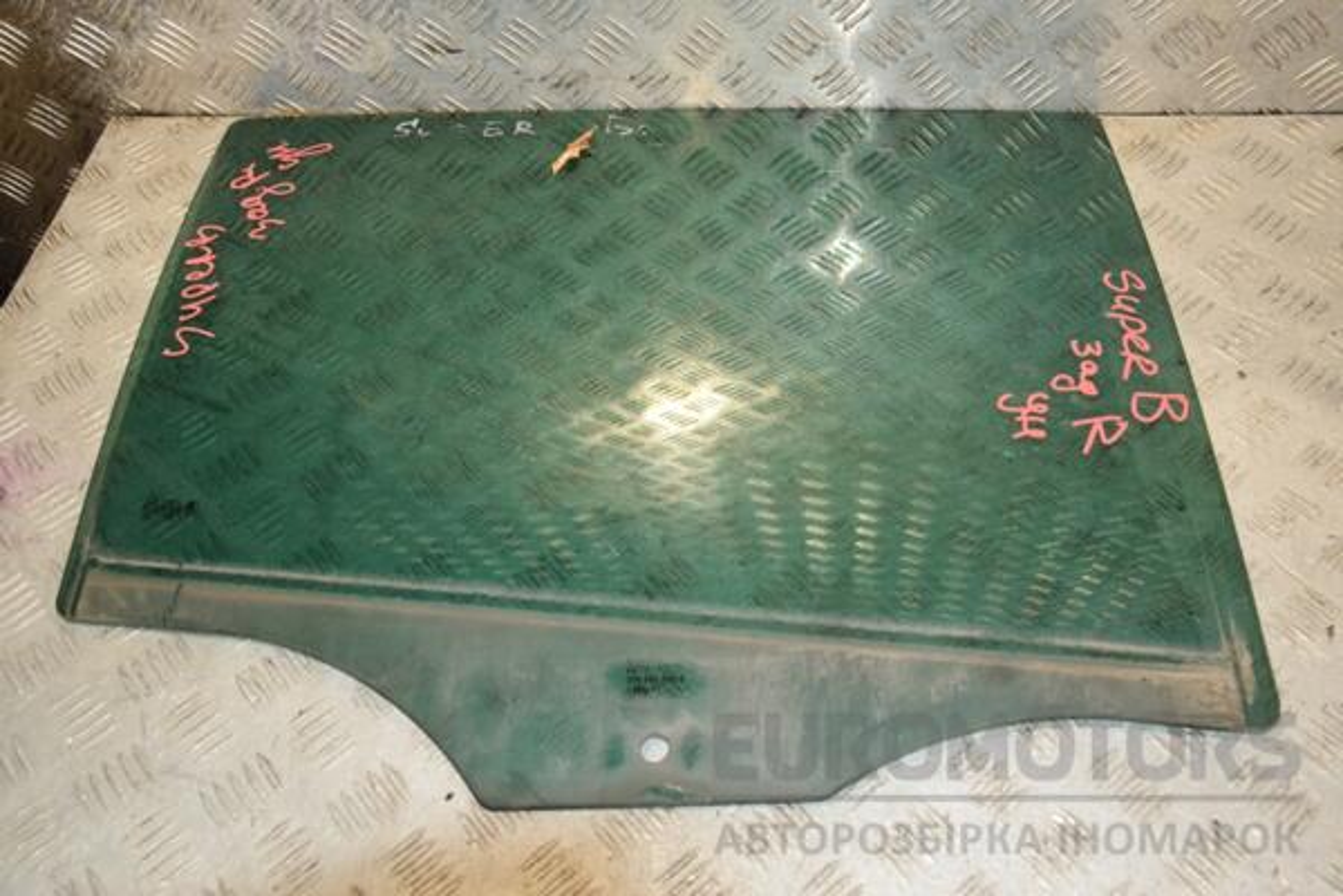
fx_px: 1343
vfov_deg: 36.9
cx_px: 672
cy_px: 448
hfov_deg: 53.1
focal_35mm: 36
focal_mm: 24
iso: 800
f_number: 6.3
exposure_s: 1/200
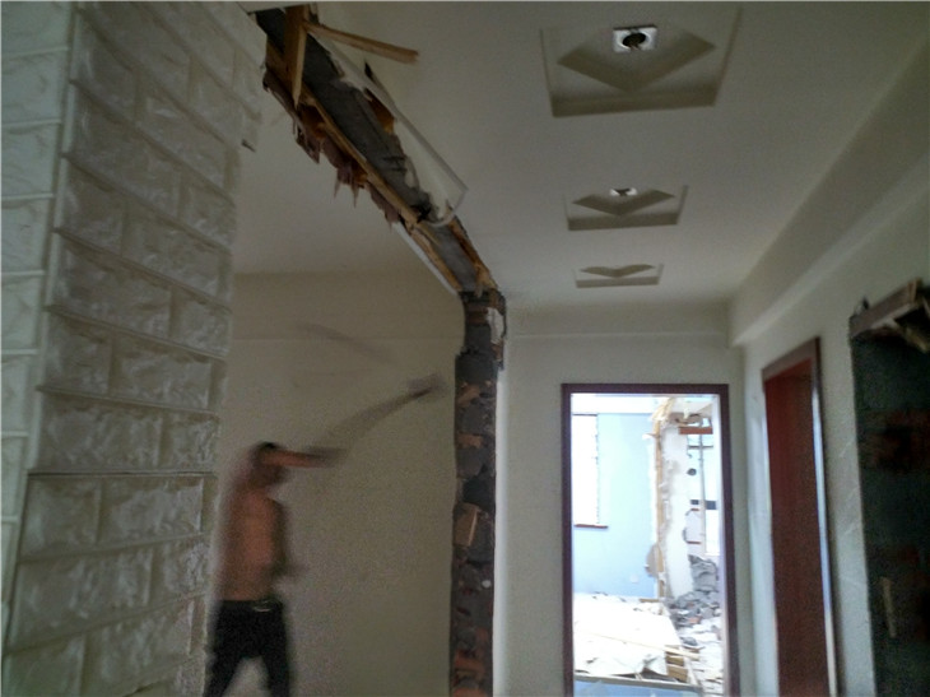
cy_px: 348
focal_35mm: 27
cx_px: 465
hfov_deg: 65.3
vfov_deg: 51.3
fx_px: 725
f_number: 2.2
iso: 816
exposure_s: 1/12
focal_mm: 4.73
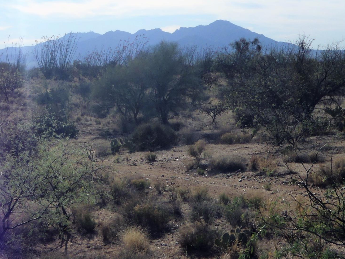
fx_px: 738
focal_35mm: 74
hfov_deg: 26.3
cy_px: 60
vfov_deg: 19.7
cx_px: 191
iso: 64
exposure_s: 1/640
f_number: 5
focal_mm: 6.53
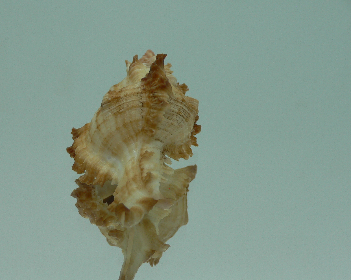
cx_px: 144
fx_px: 457
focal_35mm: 44
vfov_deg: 34.1
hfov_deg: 41.9
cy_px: 155
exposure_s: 1/60
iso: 80
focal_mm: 4.6
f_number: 2.8
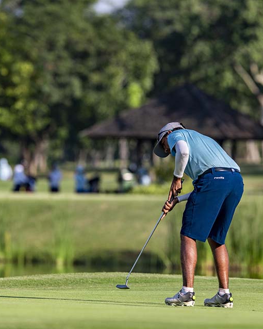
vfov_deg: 3.4
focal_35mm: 565
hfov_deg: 2.7
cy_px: 164
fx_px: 5500
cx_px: 134
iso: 320
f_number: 5.6
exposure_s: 1/2000
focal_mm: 400
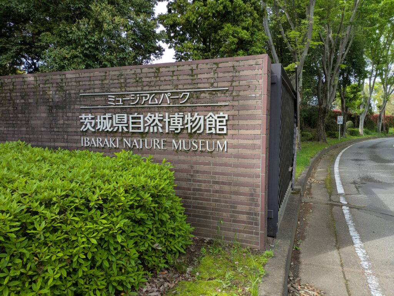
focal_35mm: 25
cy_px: 148
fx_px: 285
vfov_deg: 54.9
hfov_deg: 69.4
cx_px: 197
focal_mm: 5.43
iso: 43
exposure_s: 1/390
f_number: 1.89
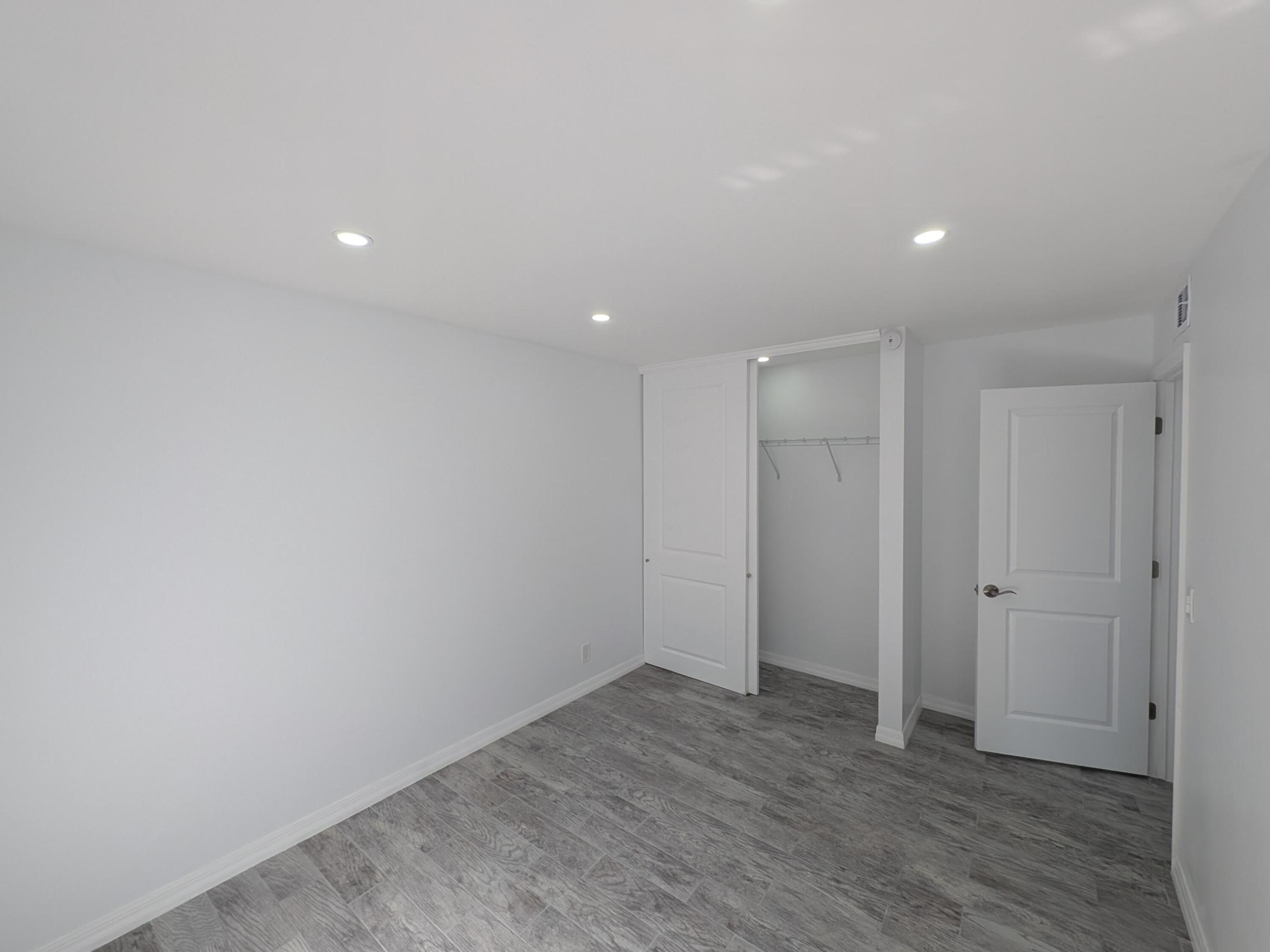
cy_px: 476
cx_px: 635
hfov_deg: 106.2
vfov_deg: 89.9
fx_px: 477
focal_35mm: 13
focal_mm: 1.54
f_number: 2.2
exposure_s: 1/145
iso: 35
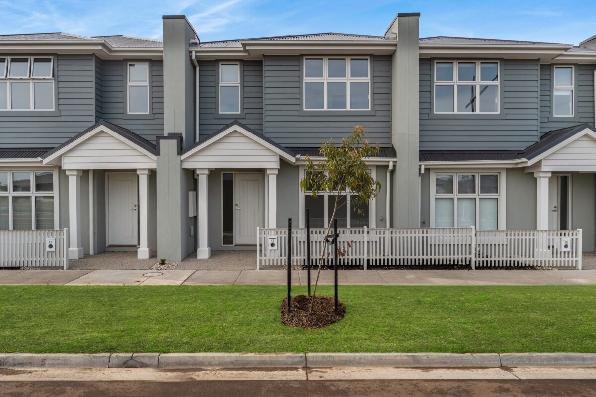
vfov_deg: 53.1
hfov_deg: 73.7
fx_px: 397
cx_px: 298
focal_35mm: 24
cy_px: 198
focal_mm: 24
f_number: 5.6
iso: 200
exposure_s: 1/320
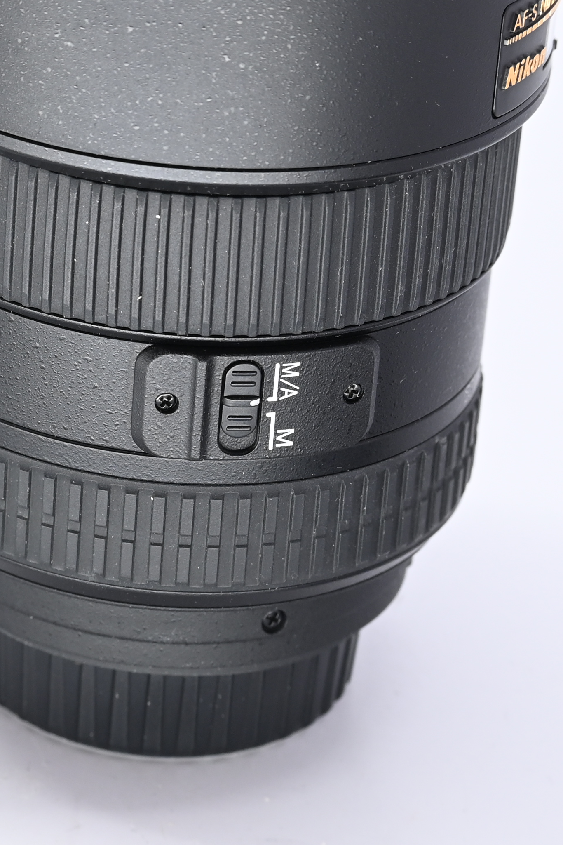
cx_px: 208
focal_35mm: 146
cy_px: 421
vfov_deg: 14.1
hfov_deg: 9.4
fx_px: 3425
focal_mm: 51
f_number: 9
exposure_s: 1/125
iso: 500
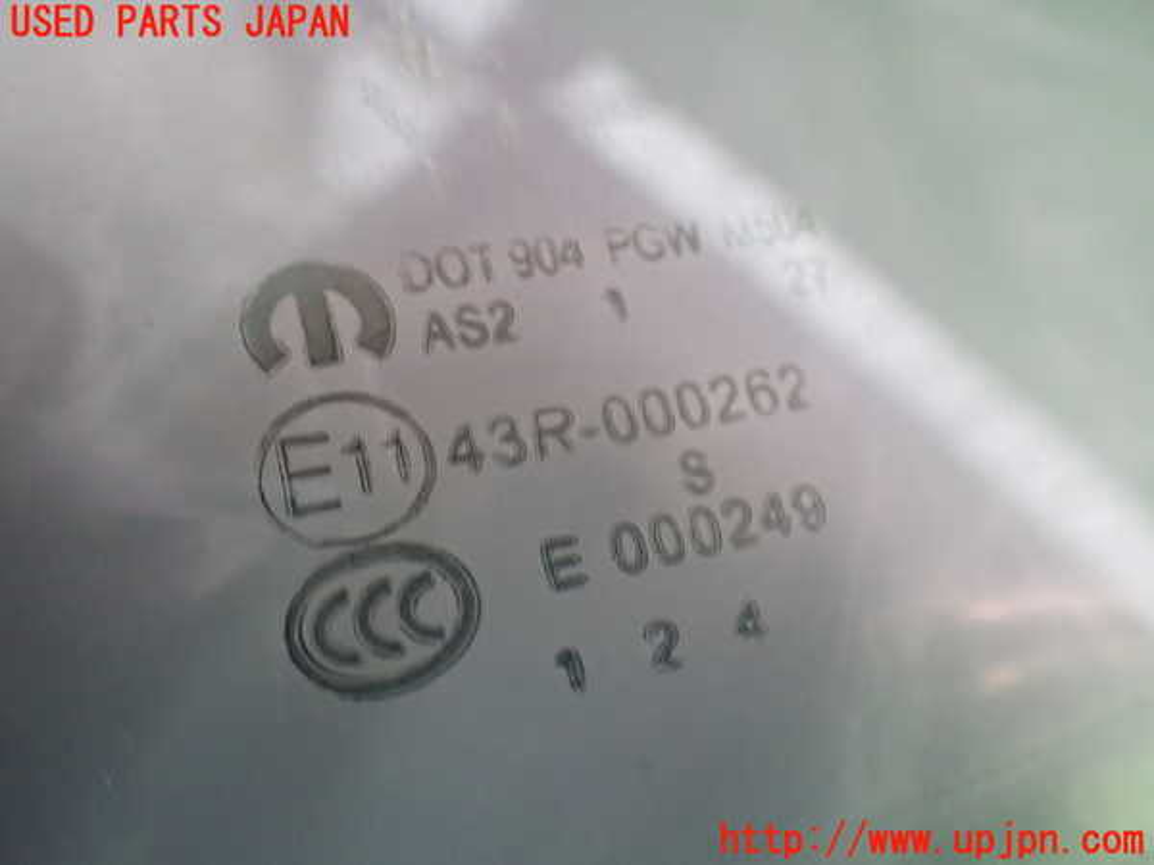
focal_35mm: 30
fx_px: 1000
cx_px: 577
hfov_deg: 60.0
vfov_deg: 46.8
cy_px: 432
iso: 1000
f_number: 2.3
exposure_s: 1/30
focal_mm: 5.4
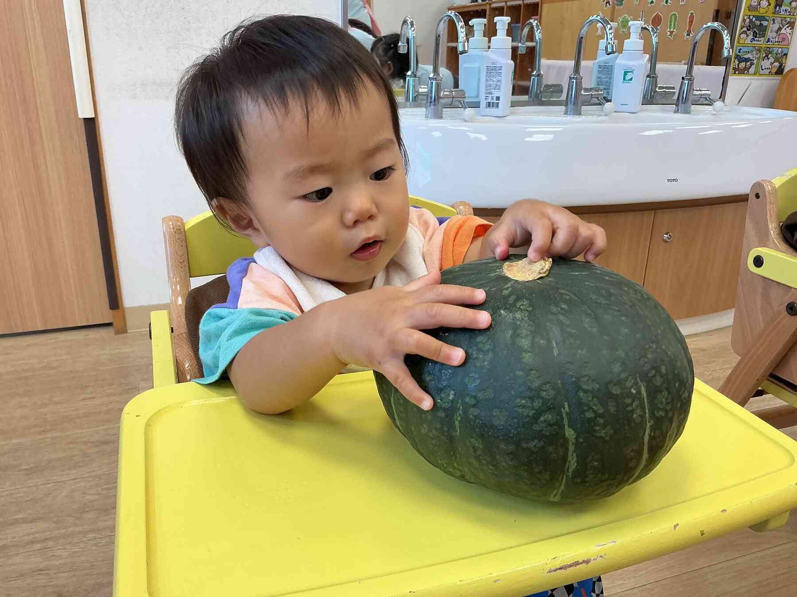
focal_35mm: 29
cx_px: 398
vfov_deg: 48.2
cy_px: 298
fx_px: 668
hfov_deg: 61.7
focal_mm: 3
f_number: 1.8
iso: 32
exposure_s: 1/100
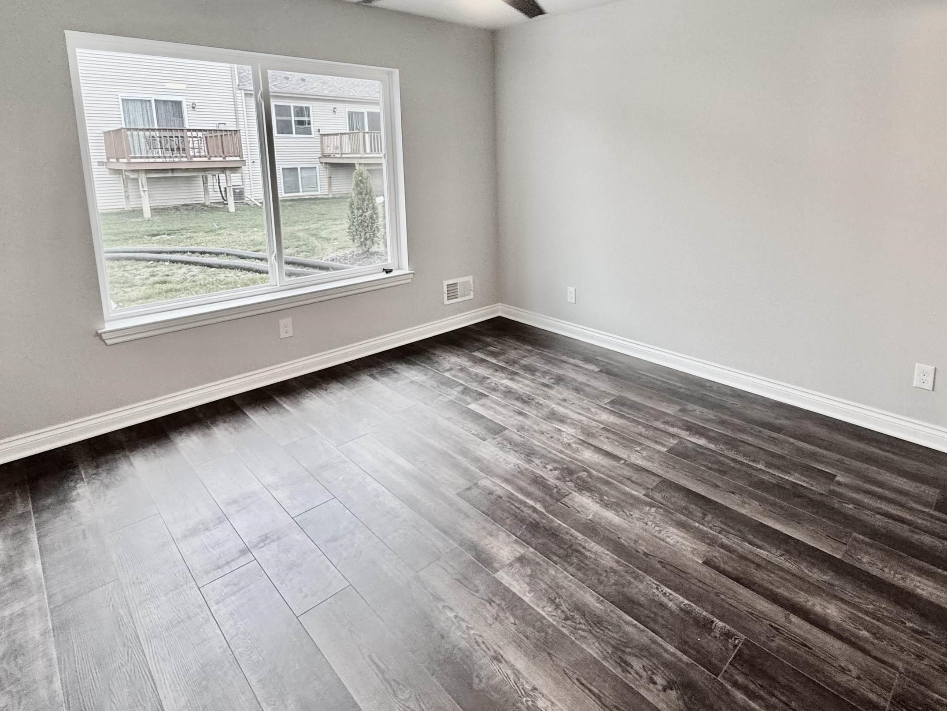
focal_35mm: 20
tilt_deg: -9.9
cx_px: 554
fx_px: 547
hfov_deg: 81.0
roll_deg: +0.2
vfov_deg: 64.4
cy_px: 240
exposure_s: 1/120
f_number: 2.2
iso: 200
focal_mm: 2.22
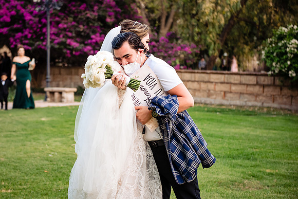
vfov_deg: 16.7
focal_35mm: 82
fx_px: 676
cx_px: 128
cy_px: 87
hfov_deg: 24.8
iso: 1600
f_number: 3.2
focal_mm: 70
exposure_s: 1/320
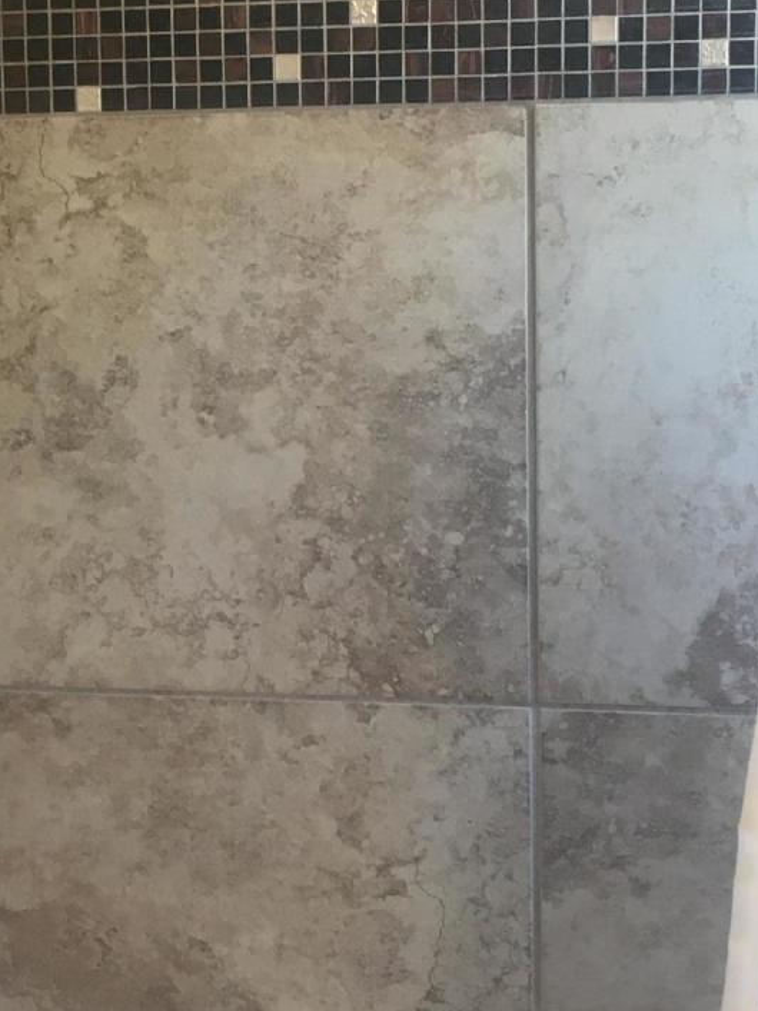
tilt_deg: -11.3
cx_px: 167
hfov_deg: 17.9
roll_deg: +2.6
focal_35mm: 82
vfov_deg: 23.8
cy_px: 486
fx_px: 2395
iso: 50
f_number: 2.2
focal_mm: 4.15
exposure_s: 1/30
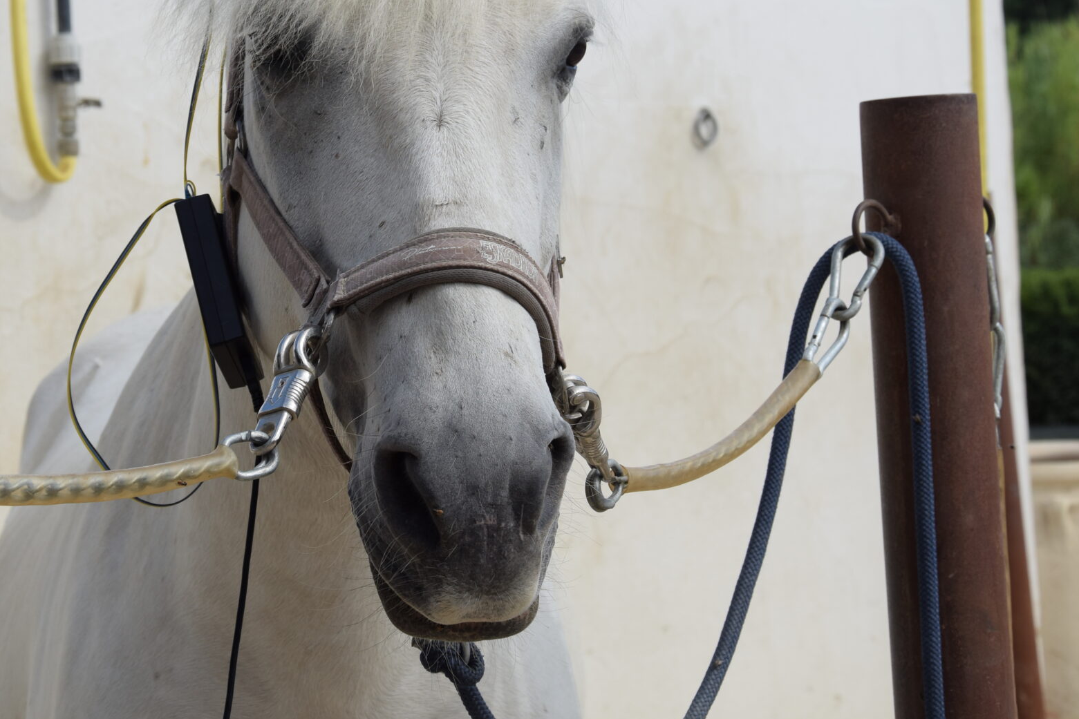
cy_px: 169
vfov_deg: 11.1
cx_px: 397
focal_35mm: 123
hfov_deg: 16.6
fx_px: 3687
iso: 100
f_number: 8
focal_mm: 50
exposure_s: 1/250
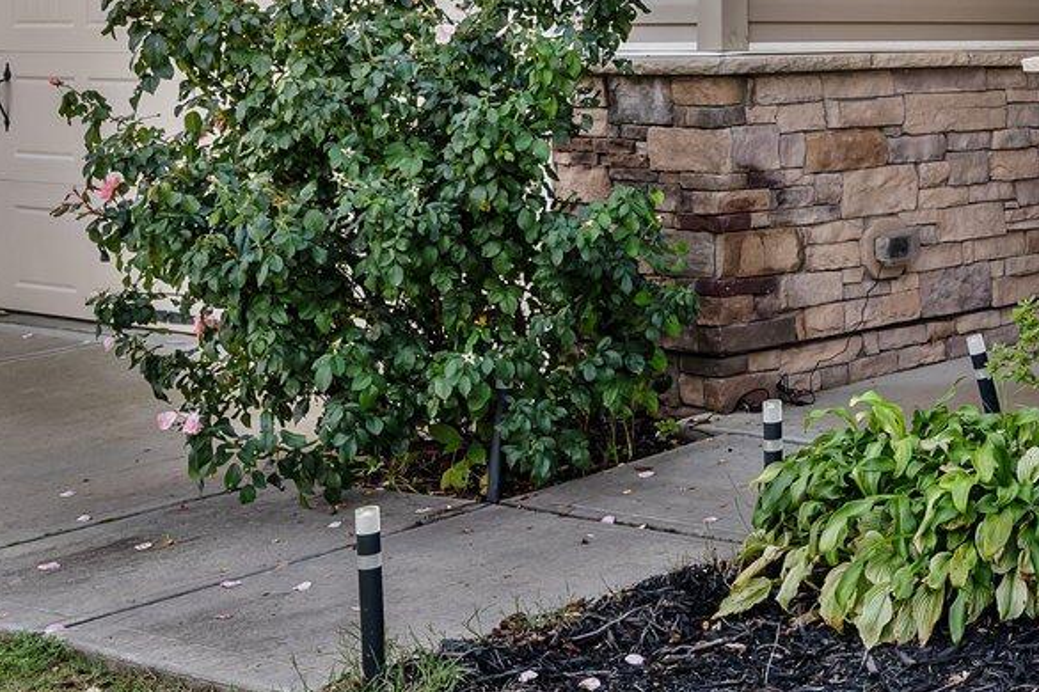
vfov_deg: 18.9
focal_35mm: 70
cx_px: 1440
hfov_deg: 24.3
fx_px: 2020
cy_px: 3
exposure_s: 1/125
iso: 200
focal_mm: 20
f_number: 7.1
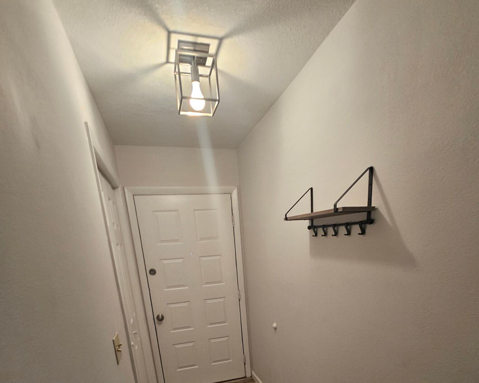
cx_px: 255
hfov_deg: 83.2
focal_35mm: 19
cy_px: 332
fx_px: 269
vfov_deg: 61.6
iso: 100
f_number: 2.2
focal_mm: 2.2
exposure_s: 1/60
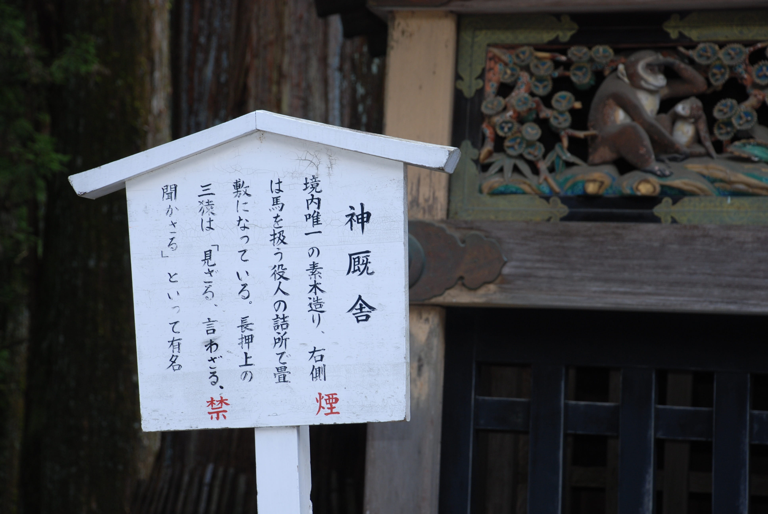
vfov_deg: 10.2
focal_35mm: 135
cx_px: 384
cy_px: 257
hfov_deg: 15.2
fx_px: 2883
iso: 200
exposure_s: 1/60
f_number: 5.6
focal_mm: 90
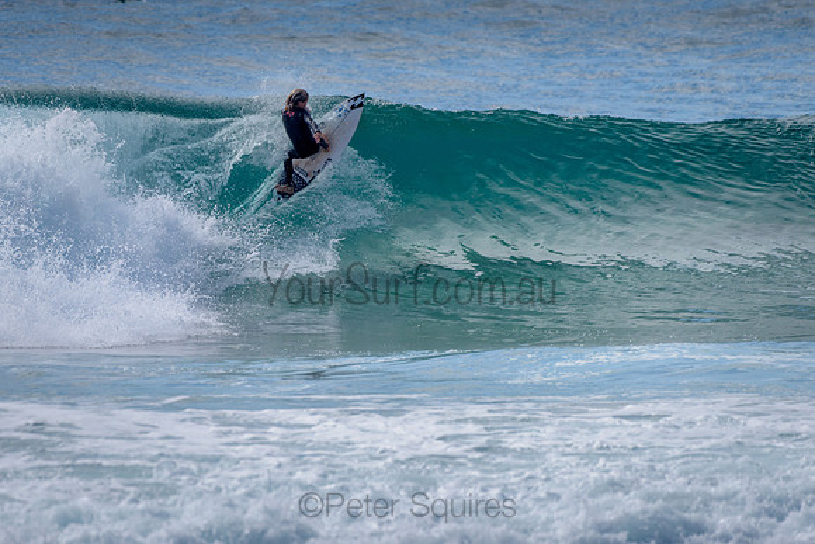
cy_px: 241
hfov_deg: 3.4
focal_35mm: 613
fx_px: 13884
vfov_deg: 2.2
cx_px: 325
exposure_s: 1/2000
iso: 140
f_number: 5.6
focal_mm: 500
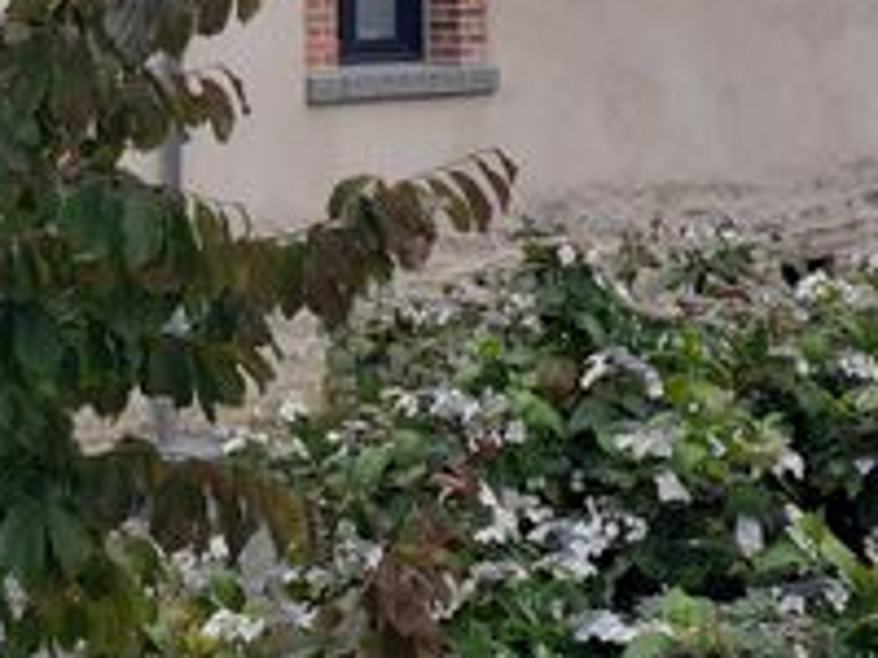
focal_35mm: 81
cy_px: -272
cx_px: 272
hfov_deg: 24.0
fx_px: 2054
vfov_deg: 16.8
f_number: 1.9
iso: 40
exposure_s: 1/2141
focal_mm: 3.6
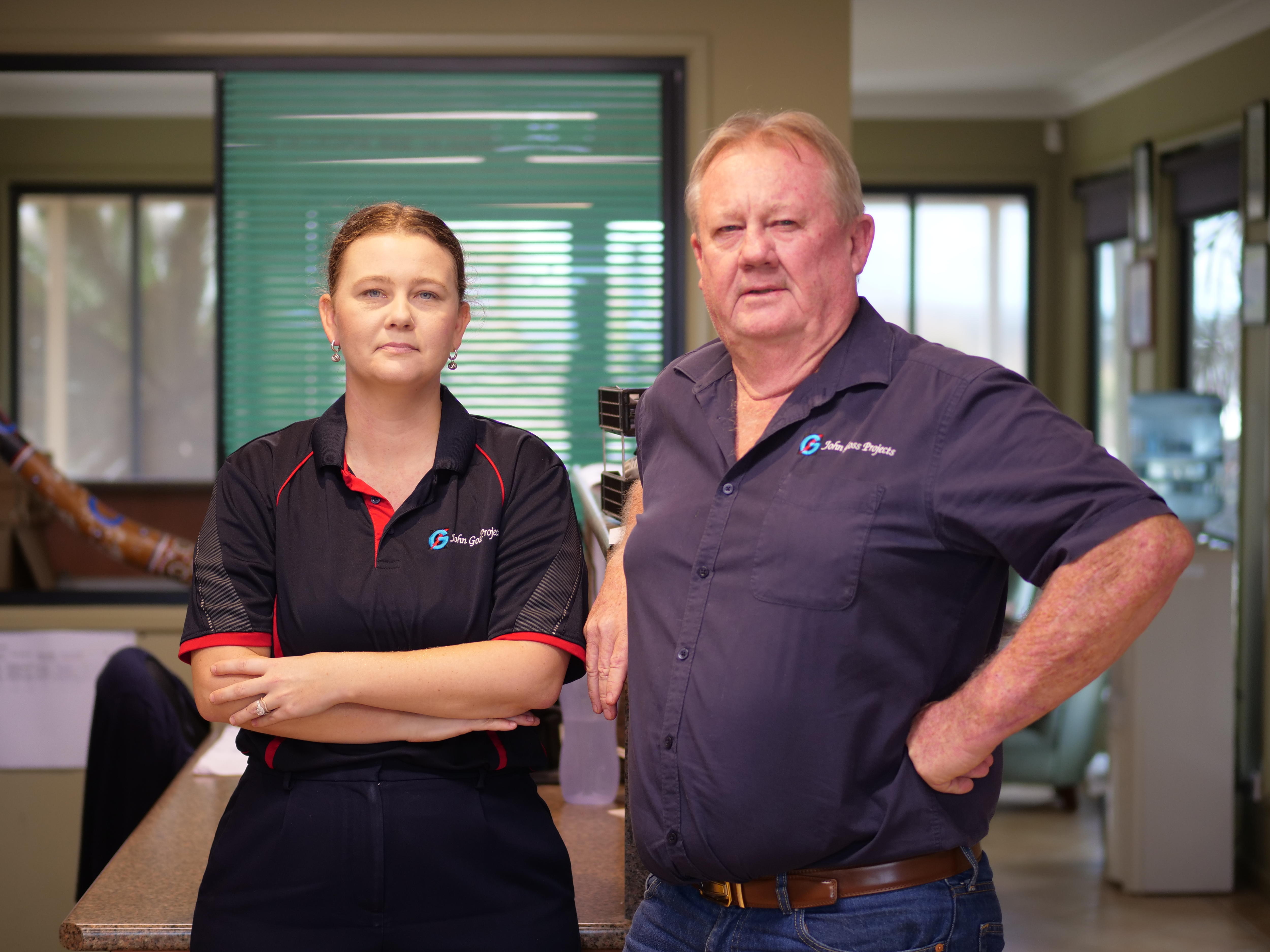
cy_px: 476
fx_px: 3155
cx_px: 635
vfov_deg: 17.2
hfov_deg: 22.8
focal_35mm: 86
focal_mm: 43
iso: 250
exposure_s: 1/100
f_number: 1.7
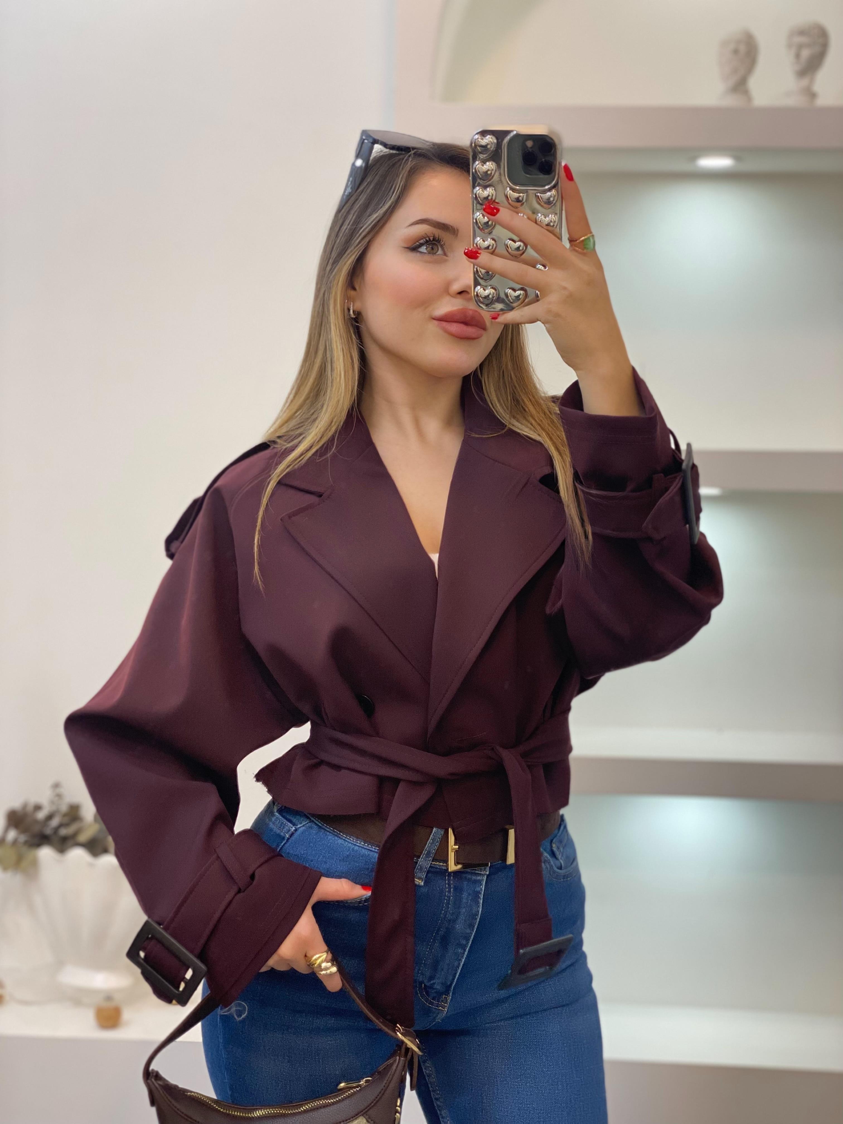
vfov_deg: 36.8
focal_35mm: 52
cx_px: 422
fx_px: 1688
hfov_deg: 28.0
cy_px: 562
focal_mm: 6
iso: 100
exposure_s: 1/100
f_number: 2
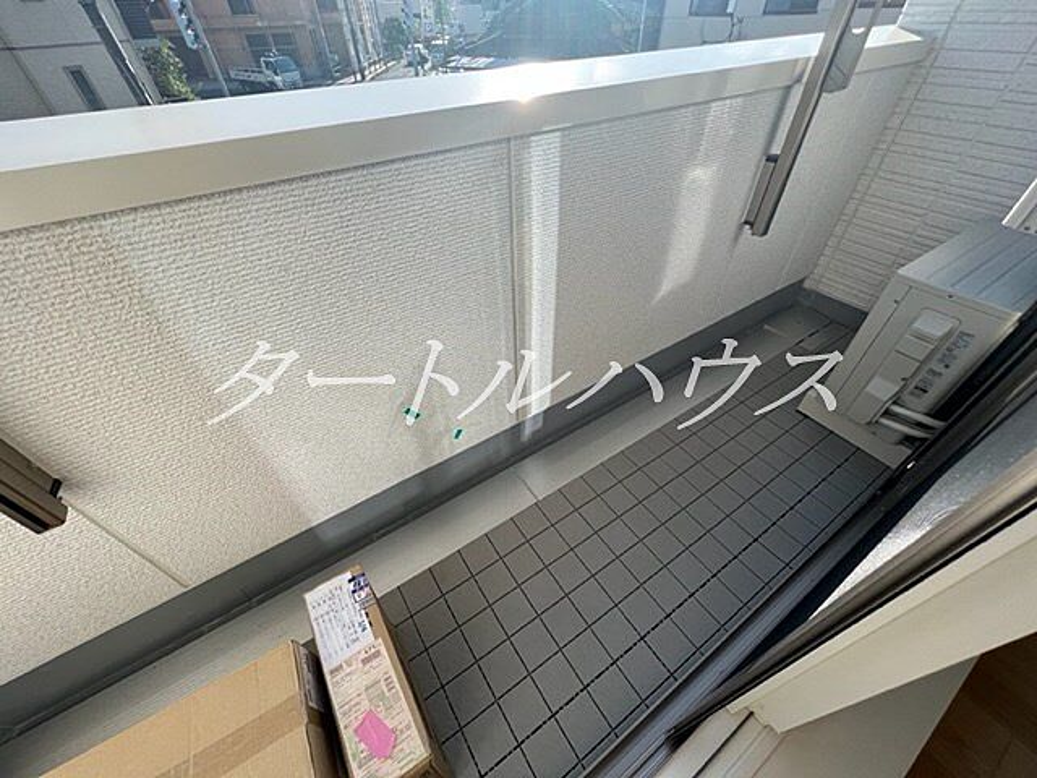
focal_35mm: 13
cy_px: 389
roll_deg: +2.0
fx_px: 389
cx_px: 518
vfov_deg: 89.9
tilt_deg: -41.5
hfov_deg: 106.2
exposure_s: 1/657
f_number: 1.8
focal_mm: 1.57
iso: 32
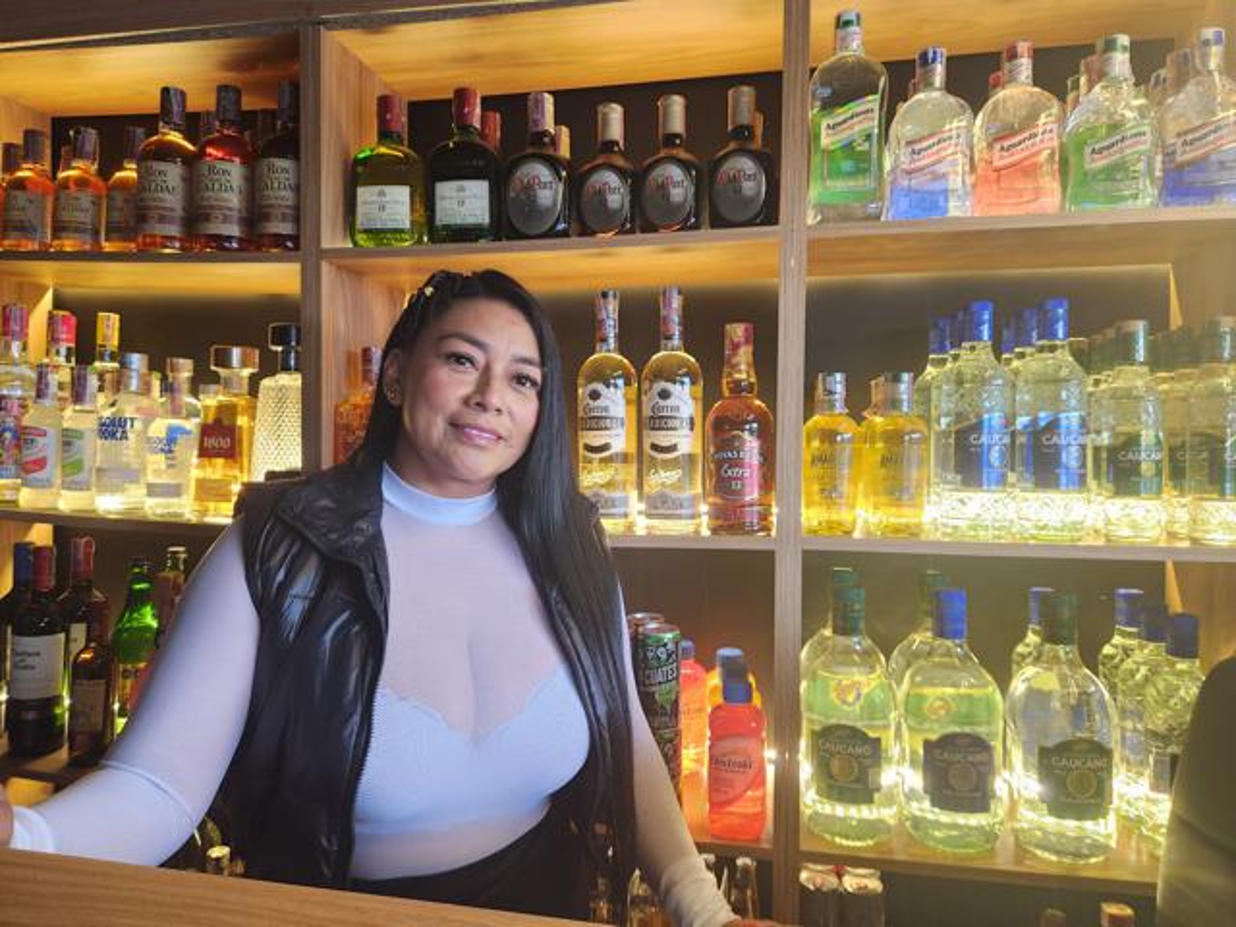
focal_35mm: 23
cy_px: 464
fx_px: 821
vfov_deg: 58.9
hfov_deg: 73.9
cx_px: 618
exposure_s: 1/120
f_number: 1.8
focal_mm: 5.4
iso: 320
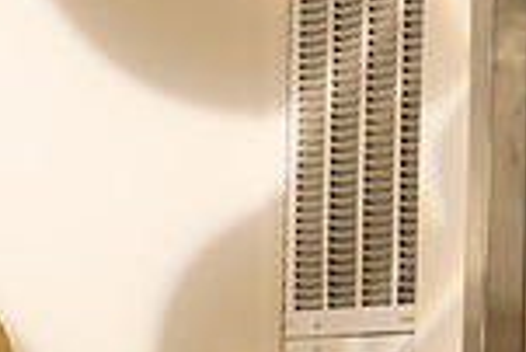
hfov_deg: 6.6
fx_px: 4504
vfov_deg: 4.4
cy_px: 594
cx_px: -108
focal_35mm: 308
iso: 3200
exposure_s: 1/250
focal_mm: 80
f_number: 3.5
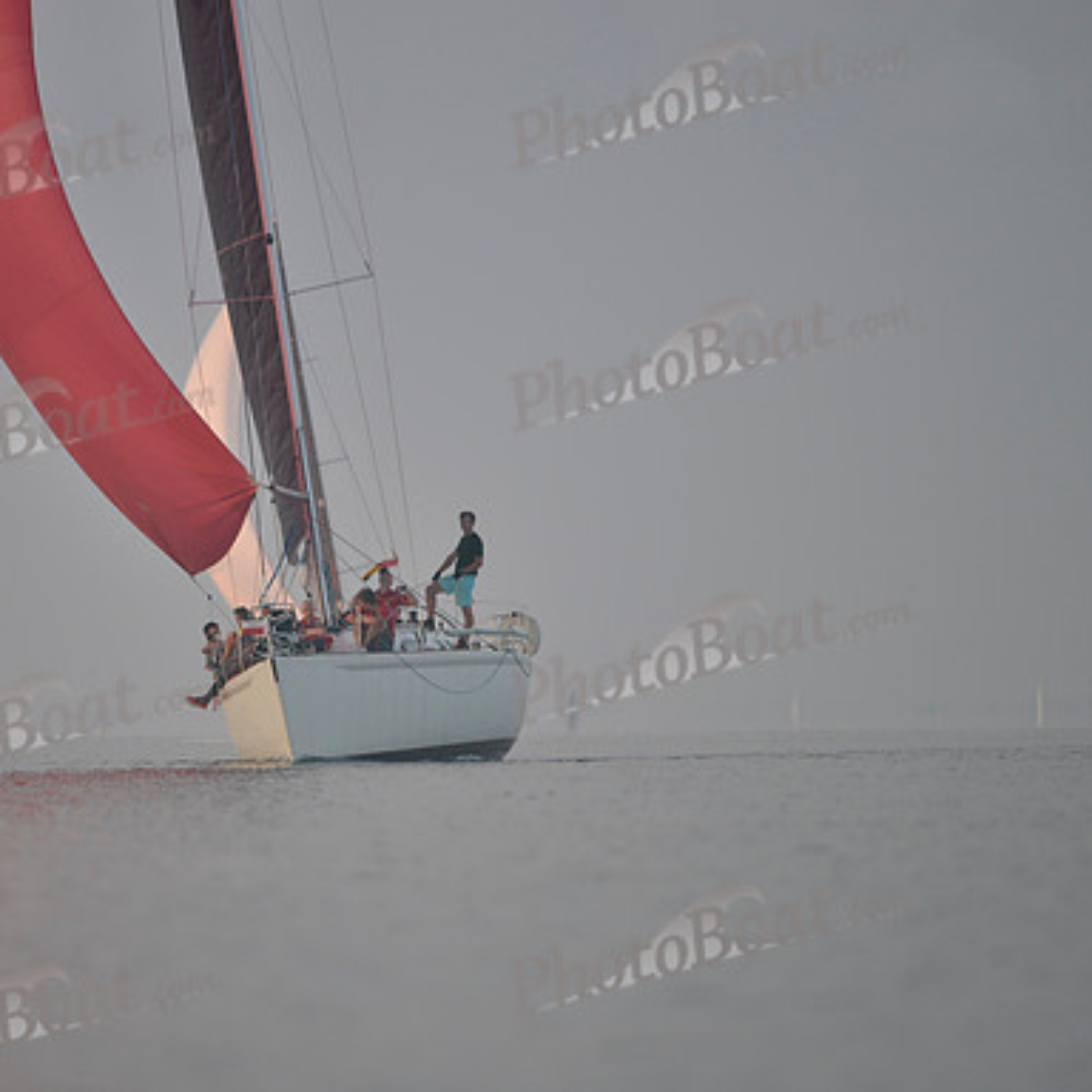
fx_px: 18309
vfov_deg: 3.4
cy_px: 545
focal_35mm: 513
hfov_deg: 3.4
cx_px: 364
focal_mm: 400
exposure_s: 1/800
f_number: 4
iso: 280
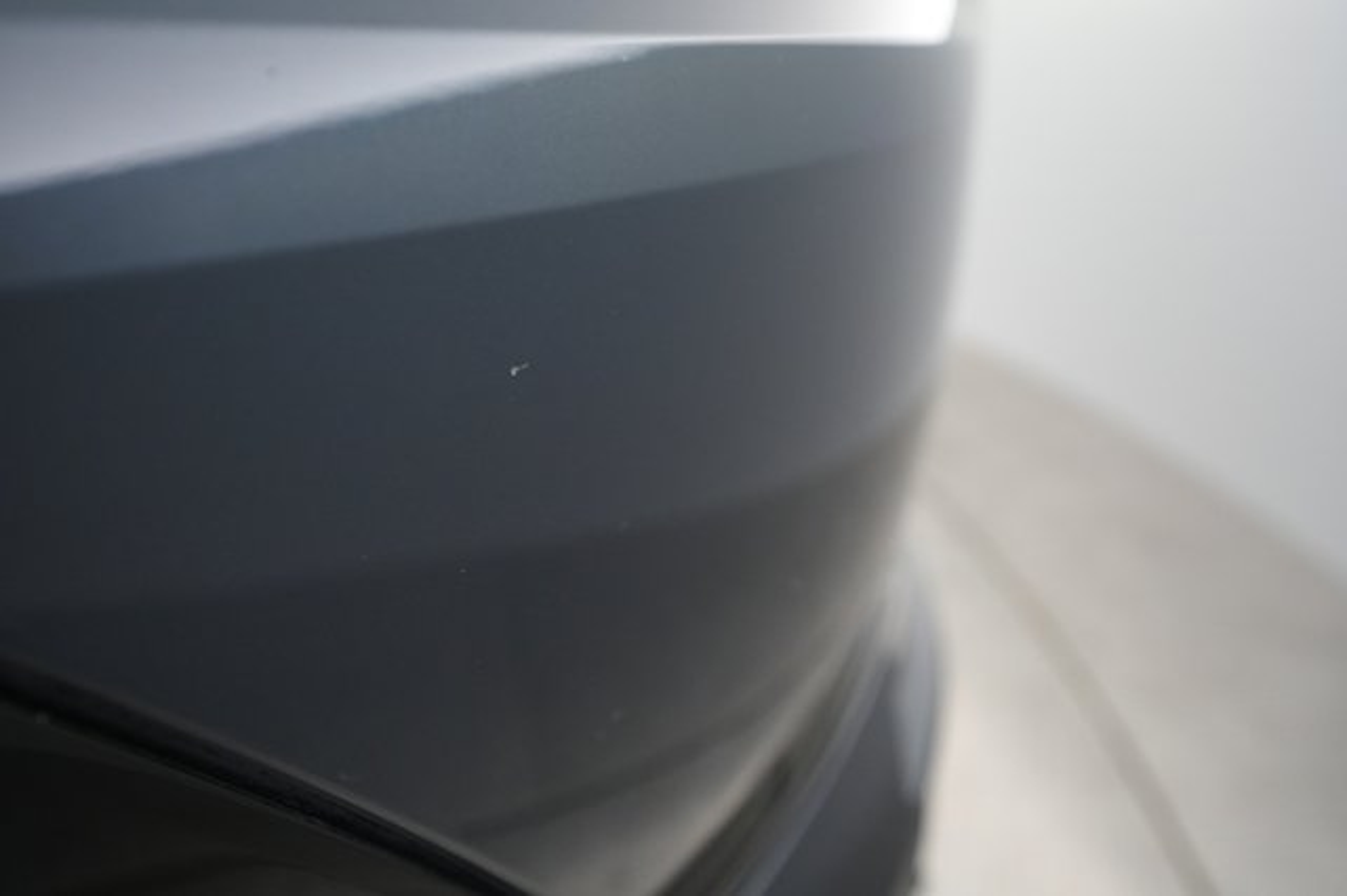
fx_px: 1047
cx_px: 674
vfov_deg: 46.4
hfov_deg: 65.5
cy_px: 448
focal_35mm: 28
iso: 4000
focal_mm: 28
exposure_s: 1/100
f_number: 4.5
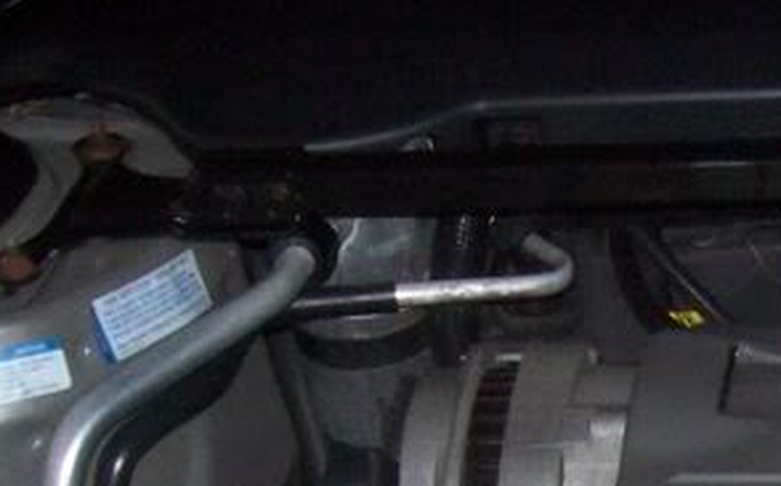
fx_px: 2211
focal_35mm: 104
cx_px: 988
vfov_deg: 12.1
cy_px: 664
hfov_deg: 18.7
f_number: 2.7
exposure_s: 1/64
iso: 200
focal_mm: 6
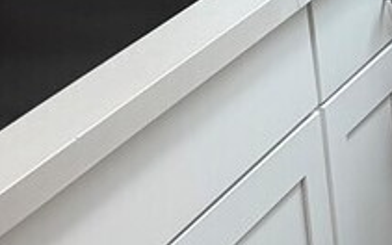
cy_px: -65
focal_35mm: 174
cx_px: 747
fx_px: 1859
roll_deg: +2.6
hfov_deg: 11.1
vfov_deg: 7.5
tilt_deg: -14.9
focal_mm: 6.76
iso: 125
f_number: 1.78
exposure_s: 1/120
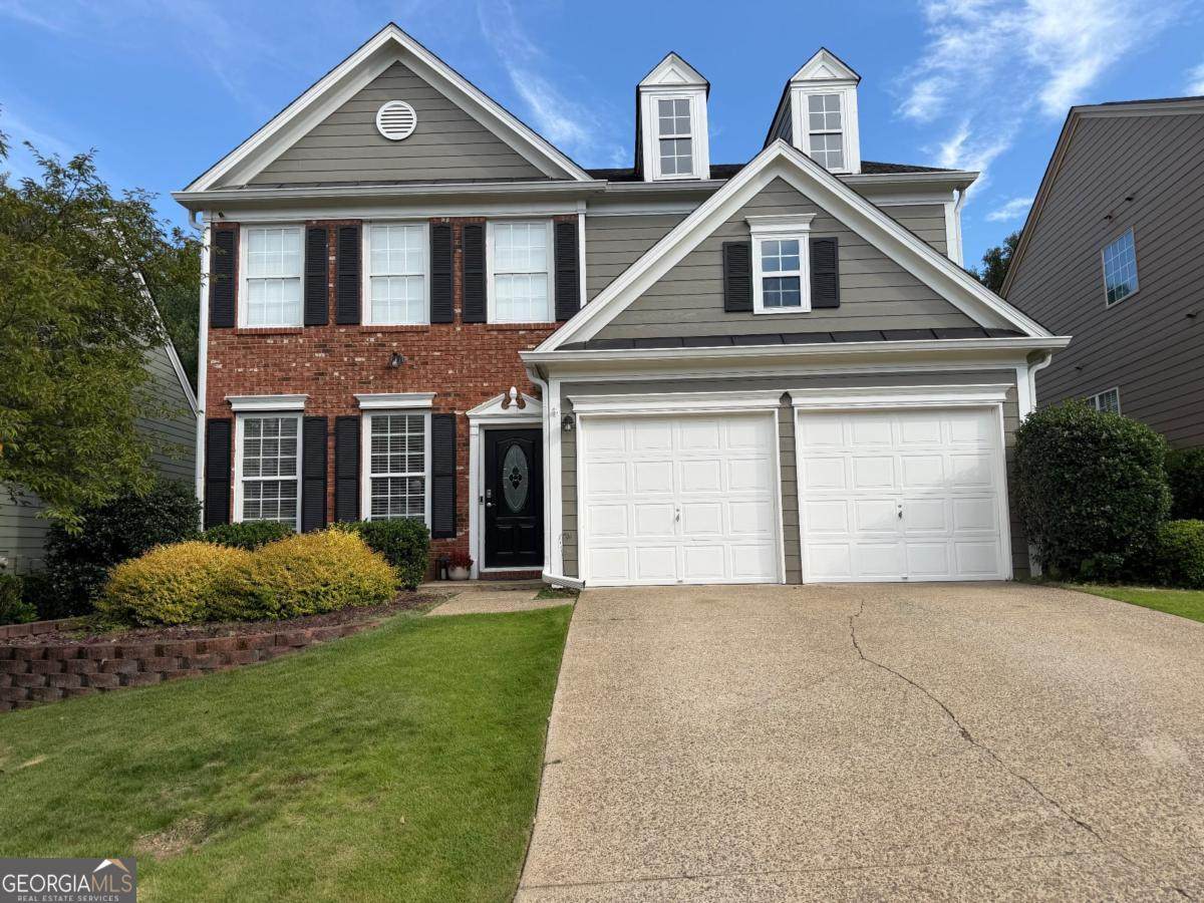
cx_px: 602
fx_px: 835
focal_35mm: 24
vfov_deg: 56.8
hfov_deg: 71.6
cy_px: 452
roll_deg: +0.4
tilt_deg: +7.7
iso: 80
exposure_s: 1/3021
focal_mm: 6.76
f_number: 1.78
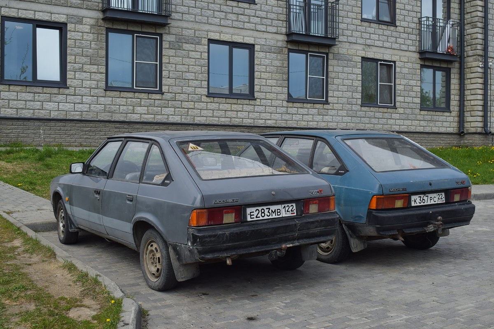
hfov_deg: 45.0
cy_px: 164
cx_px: 247
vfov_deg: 30.8
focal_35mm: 44
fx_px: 597
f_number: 7.1
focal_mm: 29
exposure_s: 1/800
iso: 200
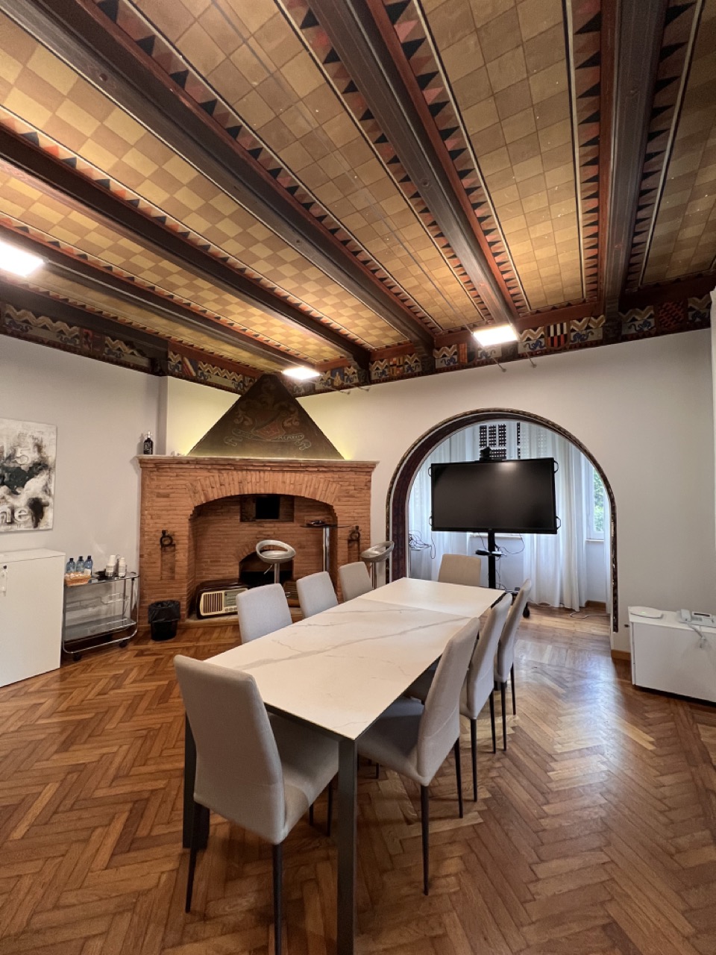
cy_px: 478
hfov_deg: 89.9
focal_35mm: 13
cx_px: 358
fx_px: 359
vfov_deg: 106.2
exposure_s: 1/50
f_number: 1.8
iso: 250
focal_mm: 1.57
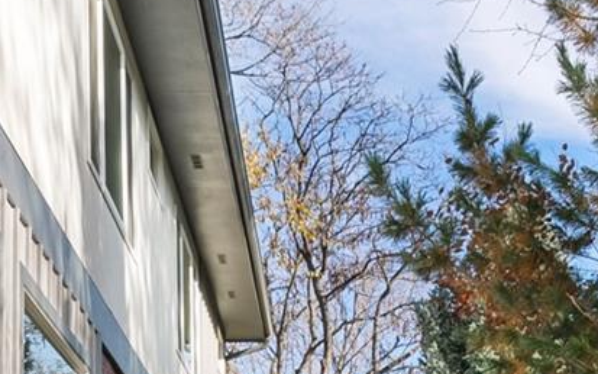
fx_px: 1418
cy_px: 636
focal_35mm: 87
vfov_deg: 13.7
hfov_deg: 23.8
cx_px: 346
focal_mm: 22
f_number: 13
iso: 320
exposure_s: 1/400
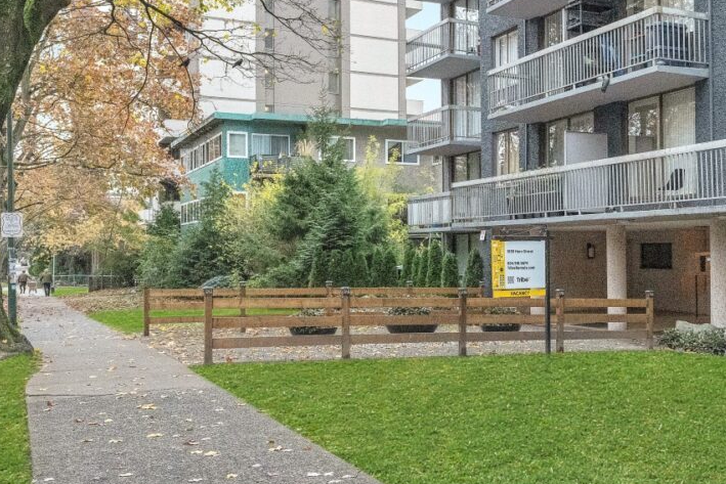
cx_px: 551
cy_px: 235
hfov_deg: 45.0
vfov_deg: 32.1
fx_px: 841
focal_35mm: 42
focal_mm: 21.9
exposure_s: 1/2000
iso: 12800
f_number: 4
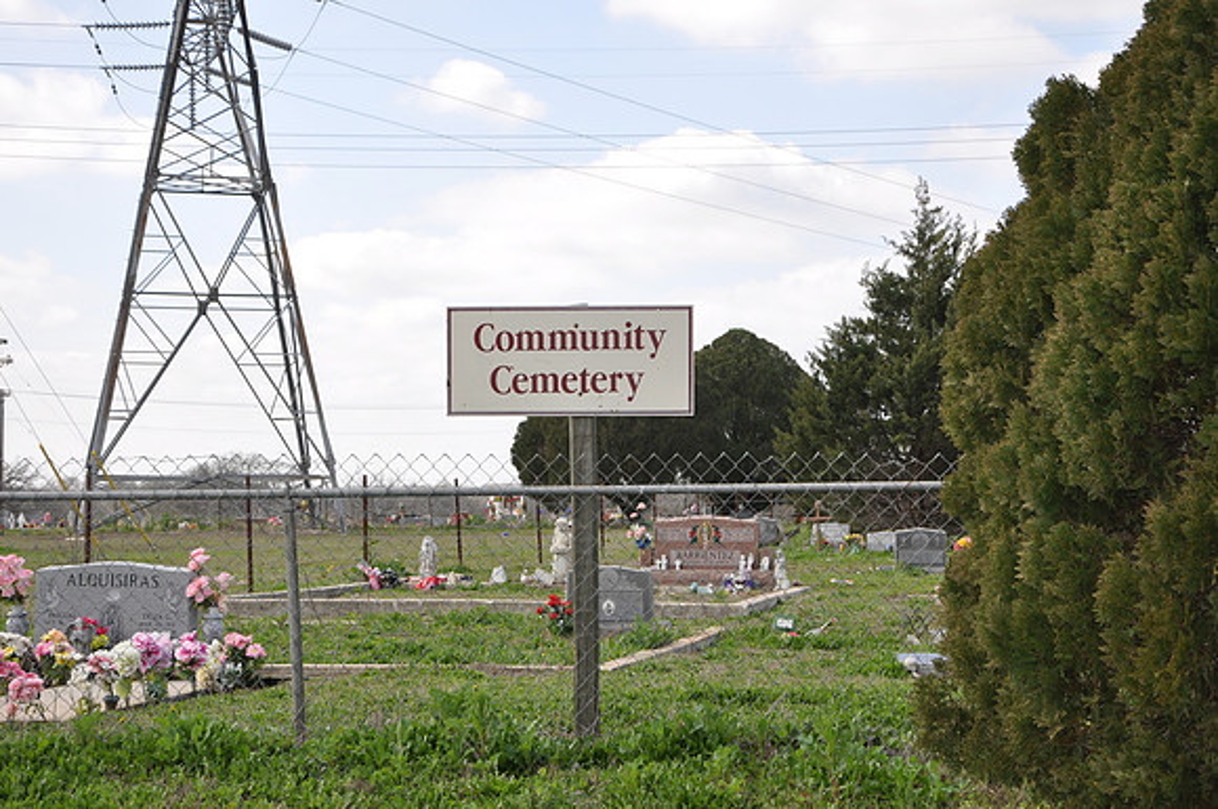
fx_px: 2281
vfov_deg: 20.1
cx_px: 609
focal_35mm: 68
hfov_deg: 29.9
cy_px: 404
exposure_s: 1/200
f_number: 8
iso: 200
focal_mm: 45
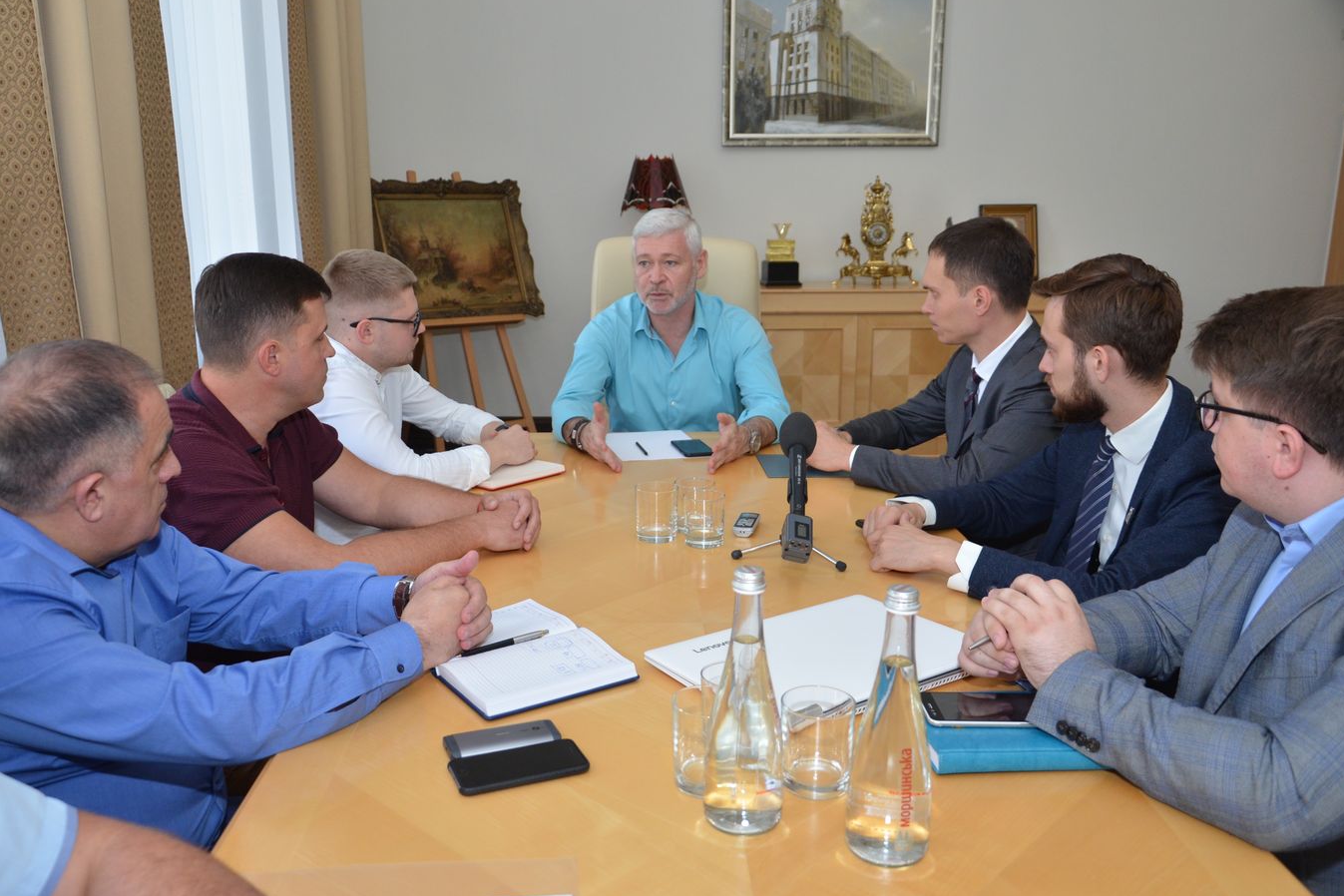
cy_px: 451
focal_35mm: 28
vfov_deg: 46.4
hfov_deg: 65.5
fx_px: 1045
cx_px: 650
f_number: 3.5
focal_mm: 18
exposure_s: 1/250
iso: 640
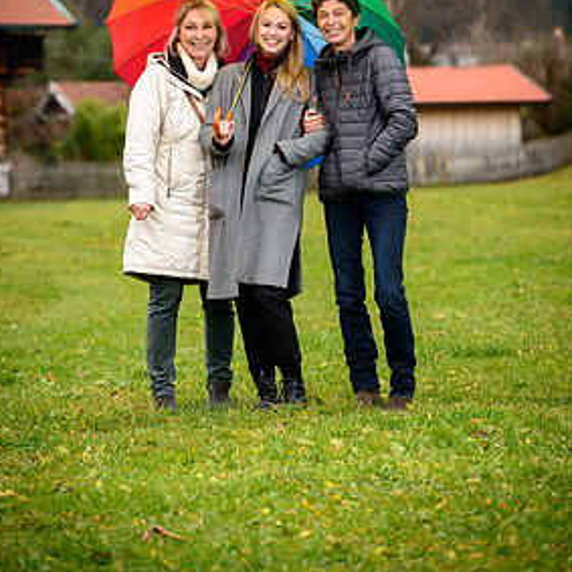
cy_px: 174
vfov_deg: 8.6
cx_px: 273
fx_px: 3795
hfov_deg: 8.6
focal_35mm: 203
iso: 800
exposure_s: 1/250
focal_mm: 150
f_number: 5
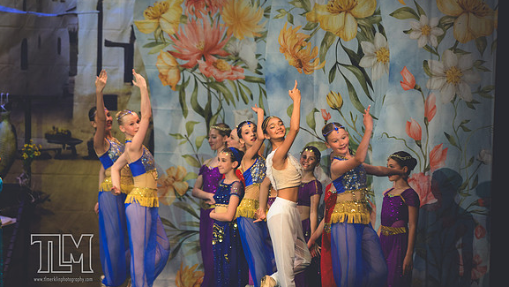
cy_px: 152
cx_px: 254
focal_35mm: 284
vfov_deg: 4.3
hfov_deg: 7.6
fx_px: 3834
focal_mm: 180
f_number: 2.8
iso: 1400
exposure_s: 1/500
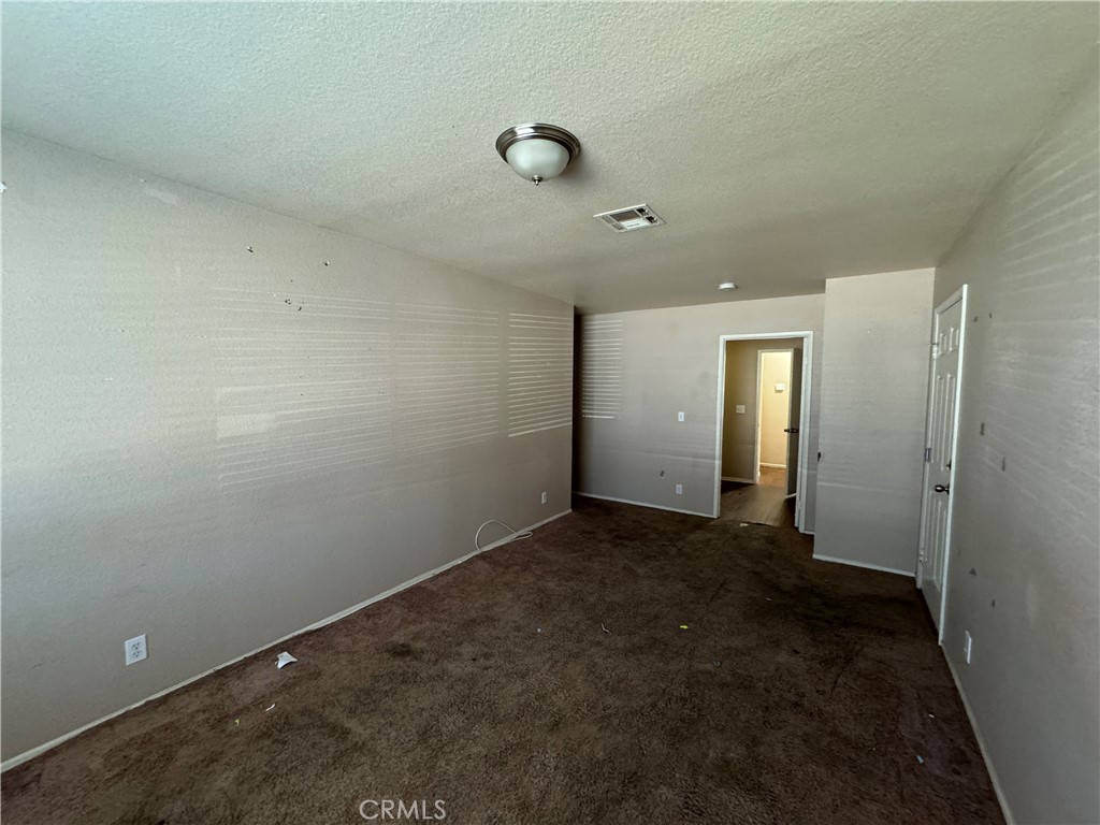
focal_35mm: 14
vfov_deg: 85.7
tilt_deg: -2.9
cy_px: 412
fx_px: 445
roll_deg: -0.1
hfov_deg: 102.1
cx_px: 550
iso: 640
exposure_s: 1/60
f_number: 2.2
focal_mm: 2.22
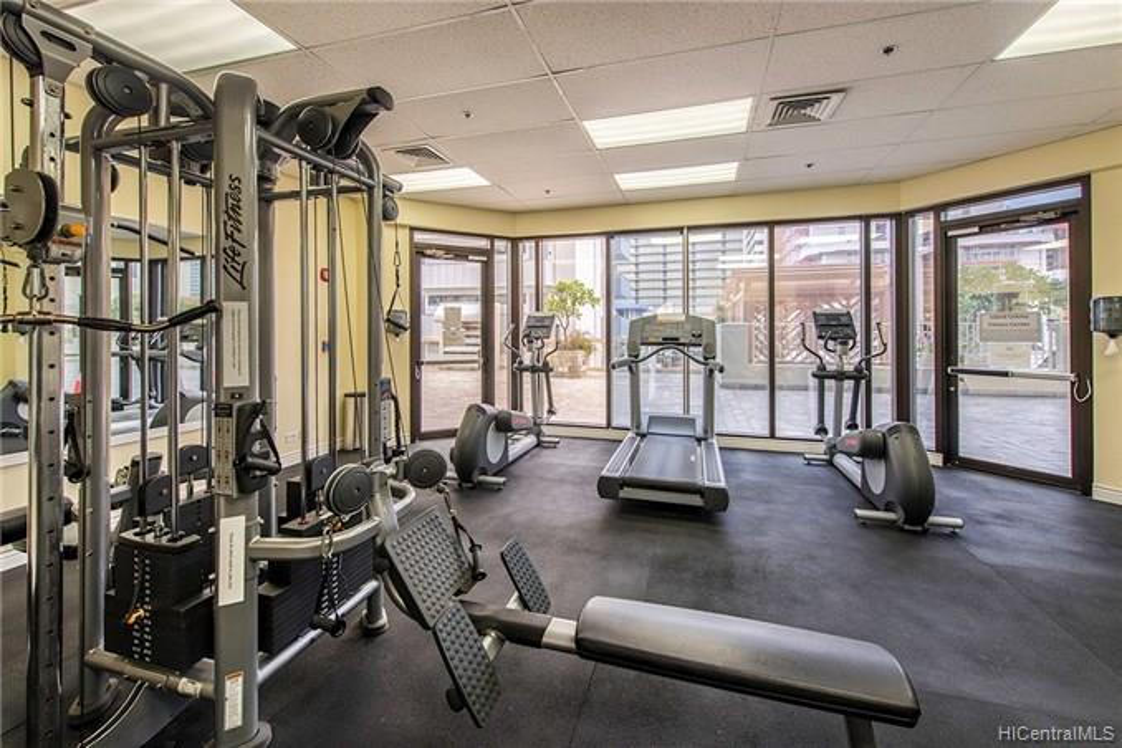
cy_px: 374
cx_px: 561
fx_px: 436
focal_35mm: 14
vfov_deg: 81.2
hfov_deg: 104.3
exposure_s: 1/40
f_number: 8
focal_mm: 14
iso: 100
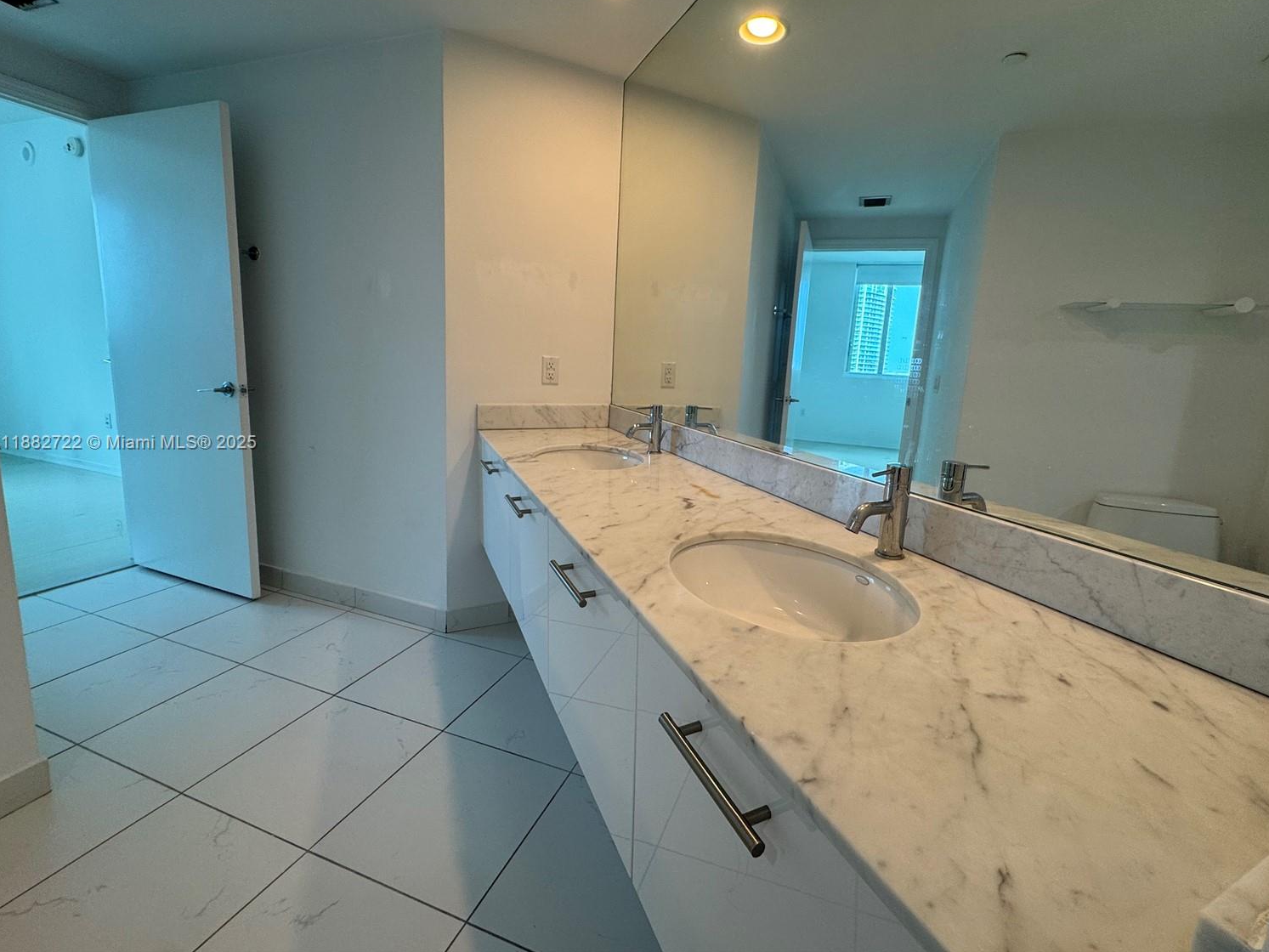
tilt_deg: -9.6
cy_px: 444
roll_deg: -3.2
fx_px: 550
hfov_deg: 98.1
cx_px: 665
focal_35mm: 15
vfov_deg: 81.6
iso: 100
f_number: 2.2
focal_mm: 2.22
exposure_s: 1/120
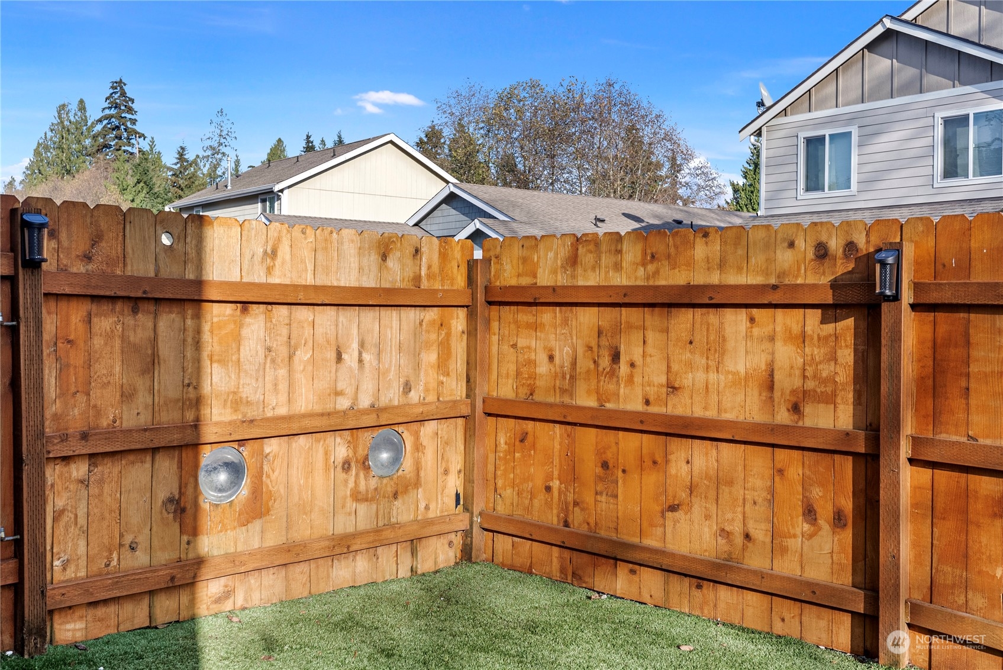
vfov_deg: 37.9
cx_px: 502
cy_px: 335
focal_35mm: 35
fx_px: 976
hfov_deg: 54.4
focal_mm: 35
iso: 1600
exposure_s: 1/1000
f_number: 5.6
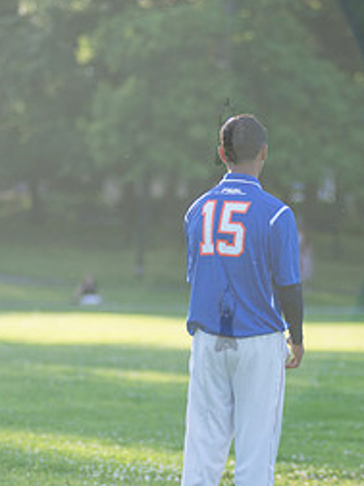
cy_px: 317
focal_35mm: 266
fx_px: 3729
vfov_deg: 7.4
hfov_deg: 5.6
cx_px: 225
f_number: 2.8
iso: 400
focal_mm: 120
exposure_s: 1/2000
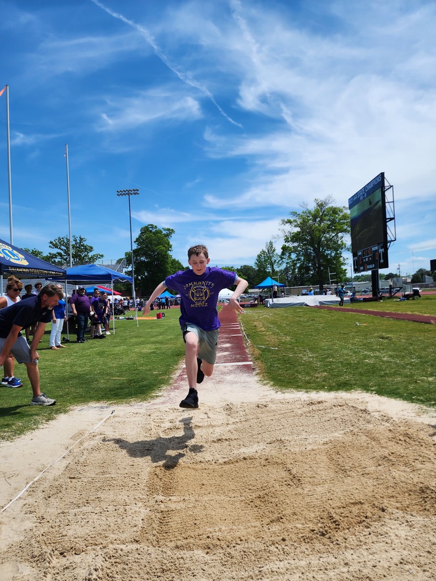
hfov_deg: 58.9
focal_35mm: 23
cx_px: 218
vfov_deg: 73.9
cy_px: 290
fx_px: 386
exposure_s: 1/1668
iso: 12
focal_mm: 6.4
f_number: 1.8
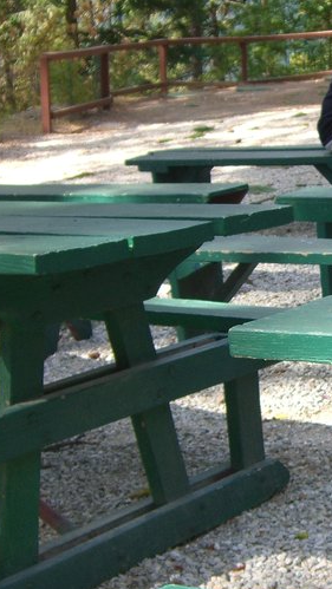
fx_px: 1329
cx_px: 365
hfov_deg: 13.9
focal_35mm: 85
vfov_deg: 25.0
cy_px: 320
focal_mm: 7.9
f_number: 2.8
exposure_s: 1/200
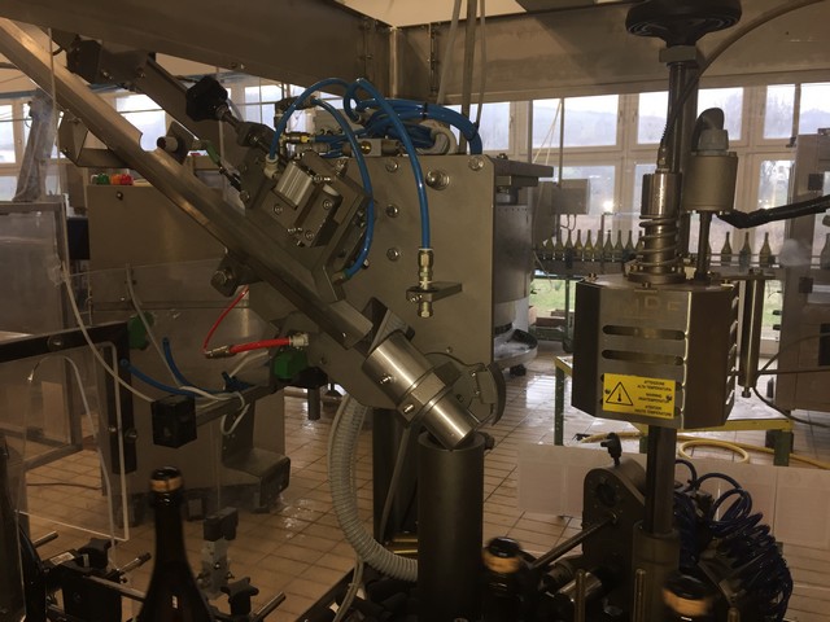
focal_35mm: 29
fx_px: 695
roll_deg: -1.7
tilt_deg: -8.1
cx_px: 415
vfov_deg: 48.2
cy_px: 311
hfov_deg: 61.7
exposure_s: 1/33
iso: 64
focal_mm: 4.15
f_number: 2.2
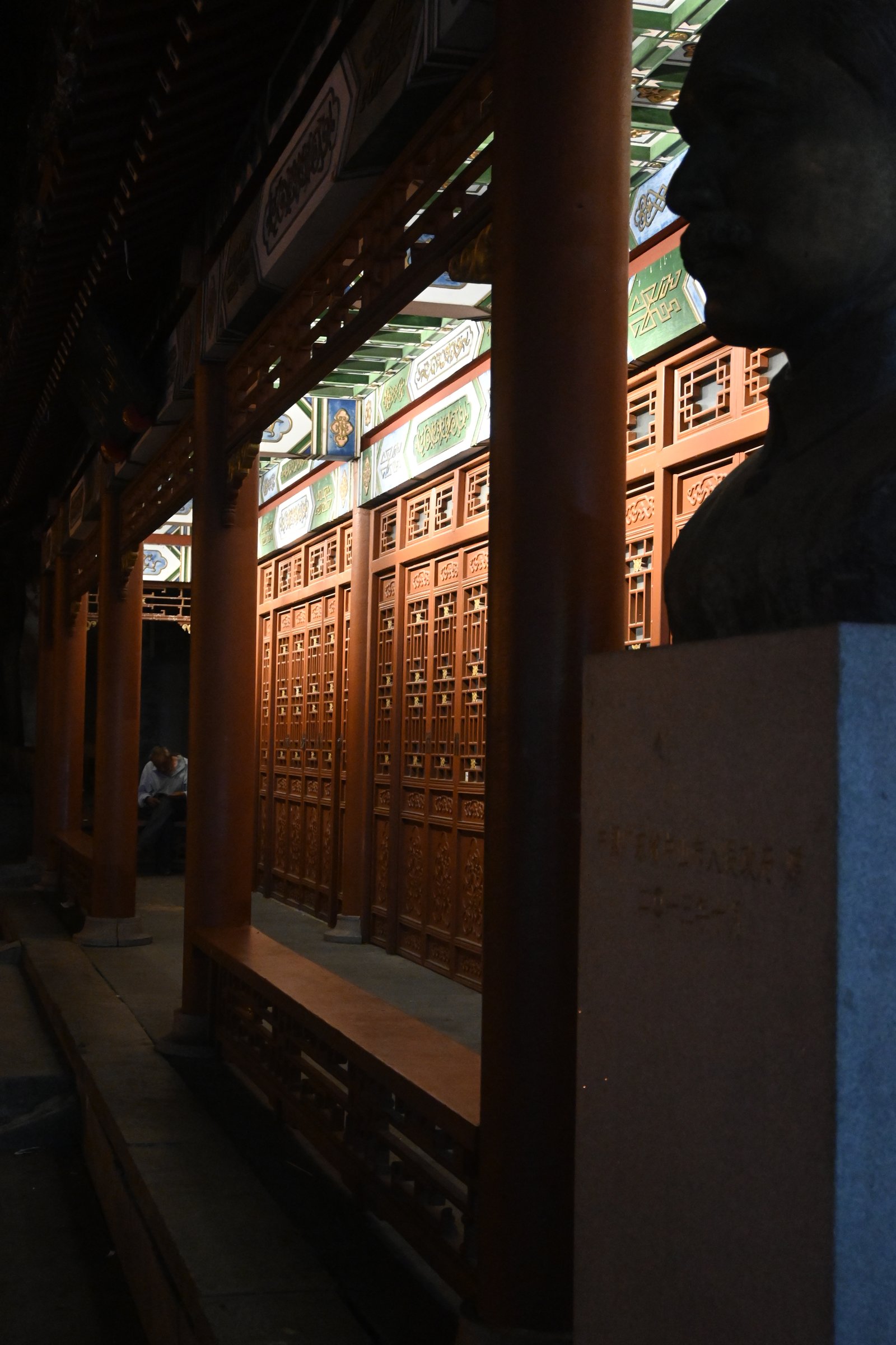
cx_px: 448
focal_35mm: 49
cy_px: 672
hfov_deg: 27.7
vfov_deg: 40.5
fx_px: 1820
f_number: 5
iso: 5000
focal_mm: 32.5
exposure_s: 1/50
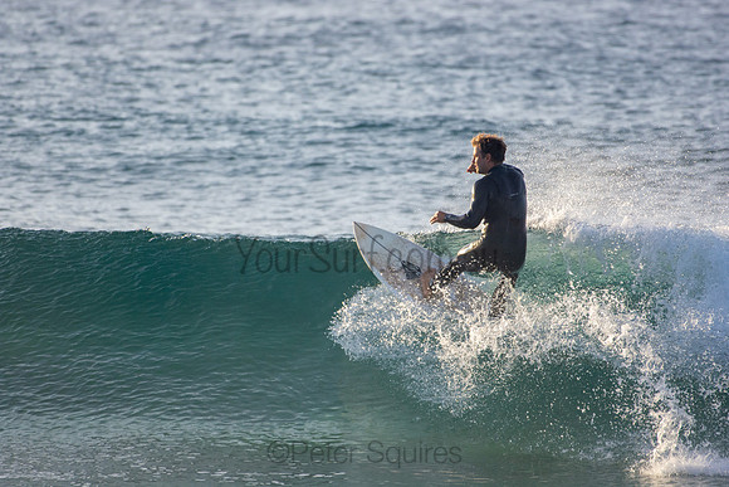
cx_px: 364
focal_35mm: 750
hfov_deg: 2.7
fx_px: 15190
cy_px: 244
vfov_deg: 1.8
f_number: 5.6
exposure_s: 1/1250
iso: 450
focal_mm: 500
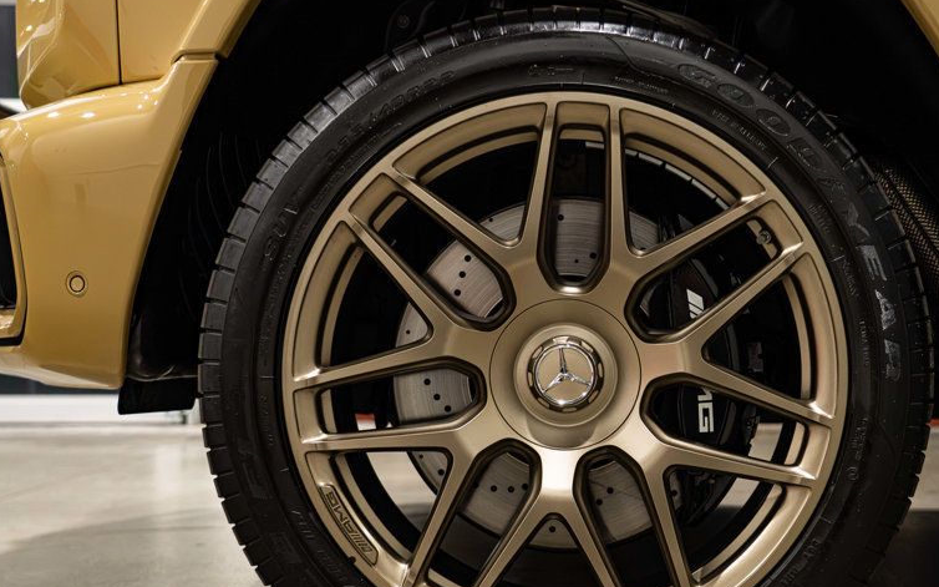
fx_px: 1382
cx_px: 567
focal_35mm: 54
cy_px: 371
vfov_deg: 23.9
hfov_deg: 37.4
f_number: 4
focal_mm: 39
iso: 1600
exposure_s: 1/100
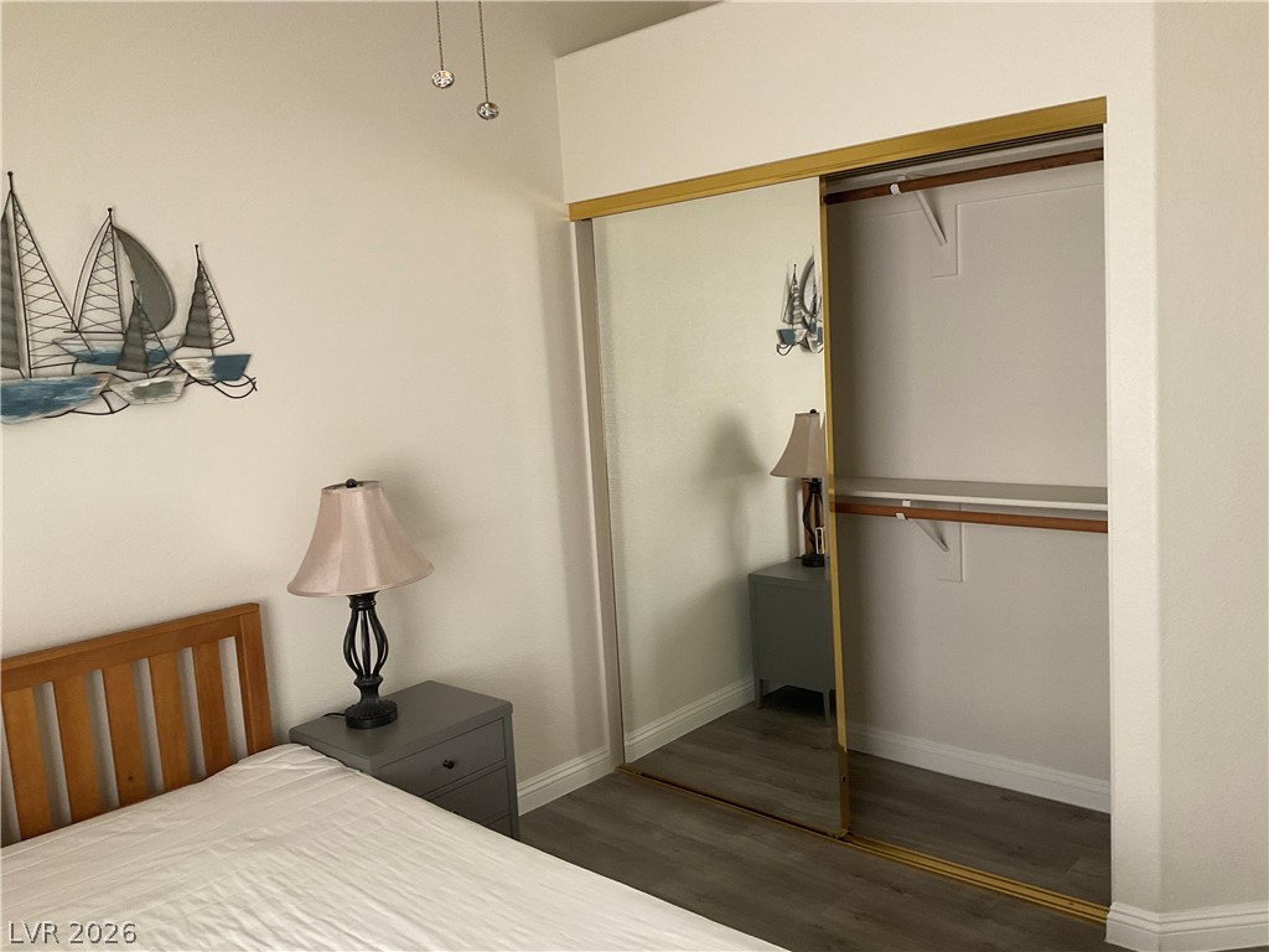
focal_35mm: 29
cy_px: 476
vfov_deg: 48.2
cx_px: 634
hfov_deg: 61.7
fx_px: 1063
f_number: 1.8
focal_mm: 3
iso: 160
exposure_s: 1/60
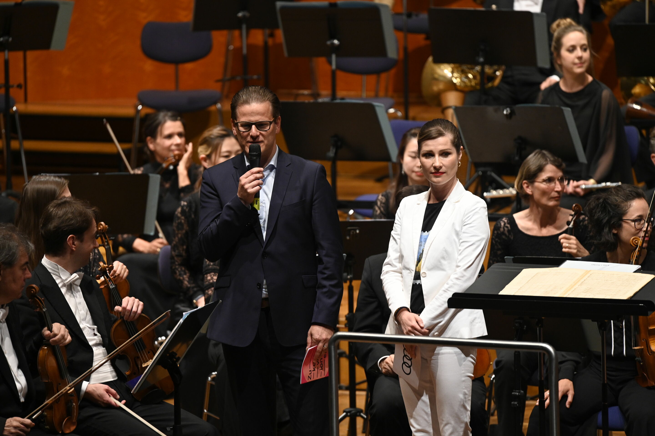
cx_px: 328
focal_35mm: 300
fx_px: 5454
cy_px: 218
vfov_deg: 4.6
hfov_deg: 6.9
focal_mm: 300
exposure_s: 1/200
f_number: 4.5
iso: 2500
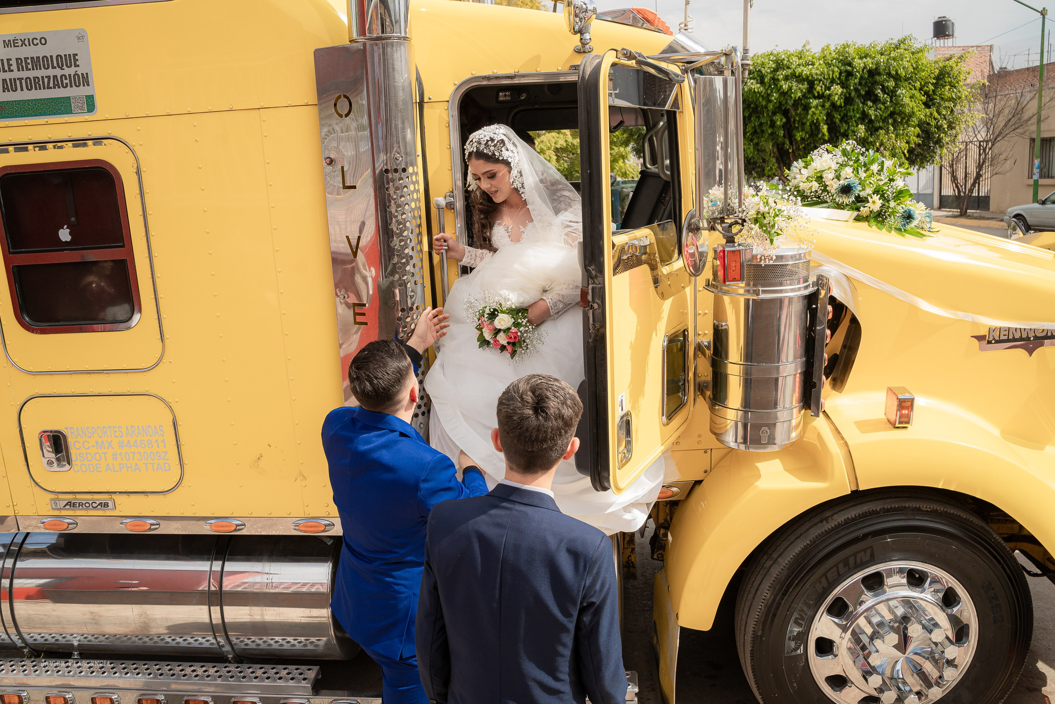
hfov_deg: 65.5
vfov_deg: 46.4
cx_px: 528
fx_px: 821
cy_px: 352
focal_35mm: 28
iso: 640
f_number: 8
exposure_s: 1/640
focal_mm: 28
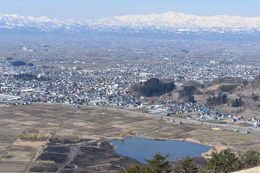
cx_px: 126
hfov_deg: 27.0
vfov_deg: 18.2
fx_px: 542
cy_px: 83
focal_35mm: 75
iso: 200
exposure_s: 1/400
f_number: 10
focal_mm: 48
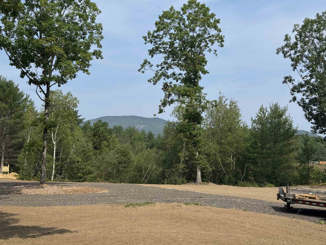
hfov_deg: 39.7
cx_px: 163
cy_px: 122
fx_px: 452
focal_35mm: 48
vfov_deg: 30.3
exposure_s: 1/4608
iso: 64
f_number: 1.78
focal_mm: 6.76
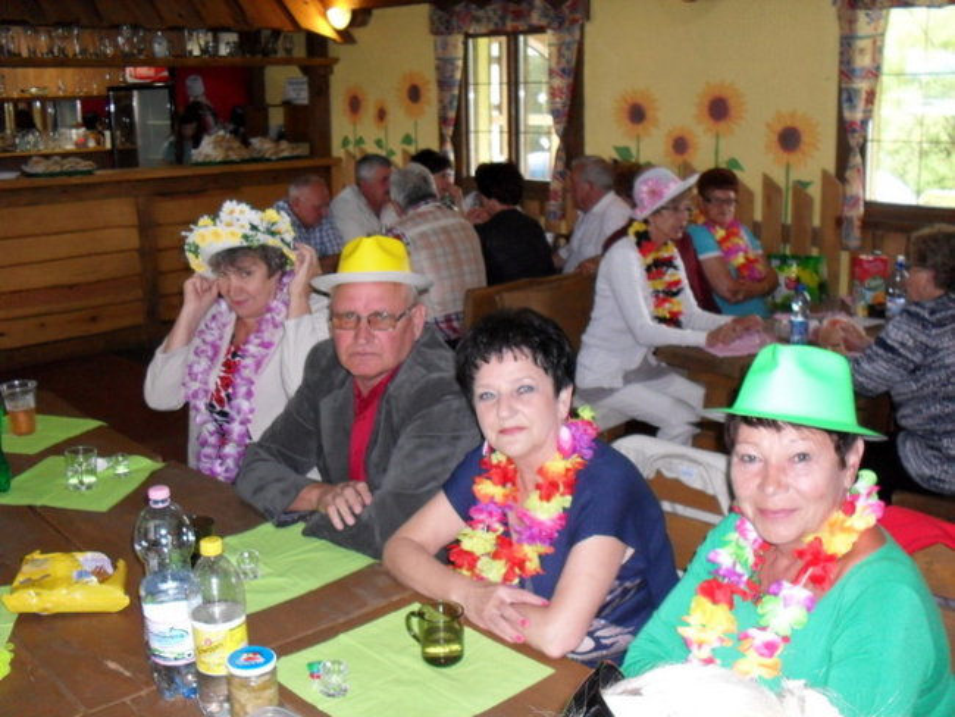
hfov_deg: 49.0
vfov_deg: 37.7
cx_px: 478
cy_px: 358
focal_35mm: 38
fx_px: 1049
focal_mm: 6.3
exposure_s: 1/45
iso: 200
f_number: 2.8
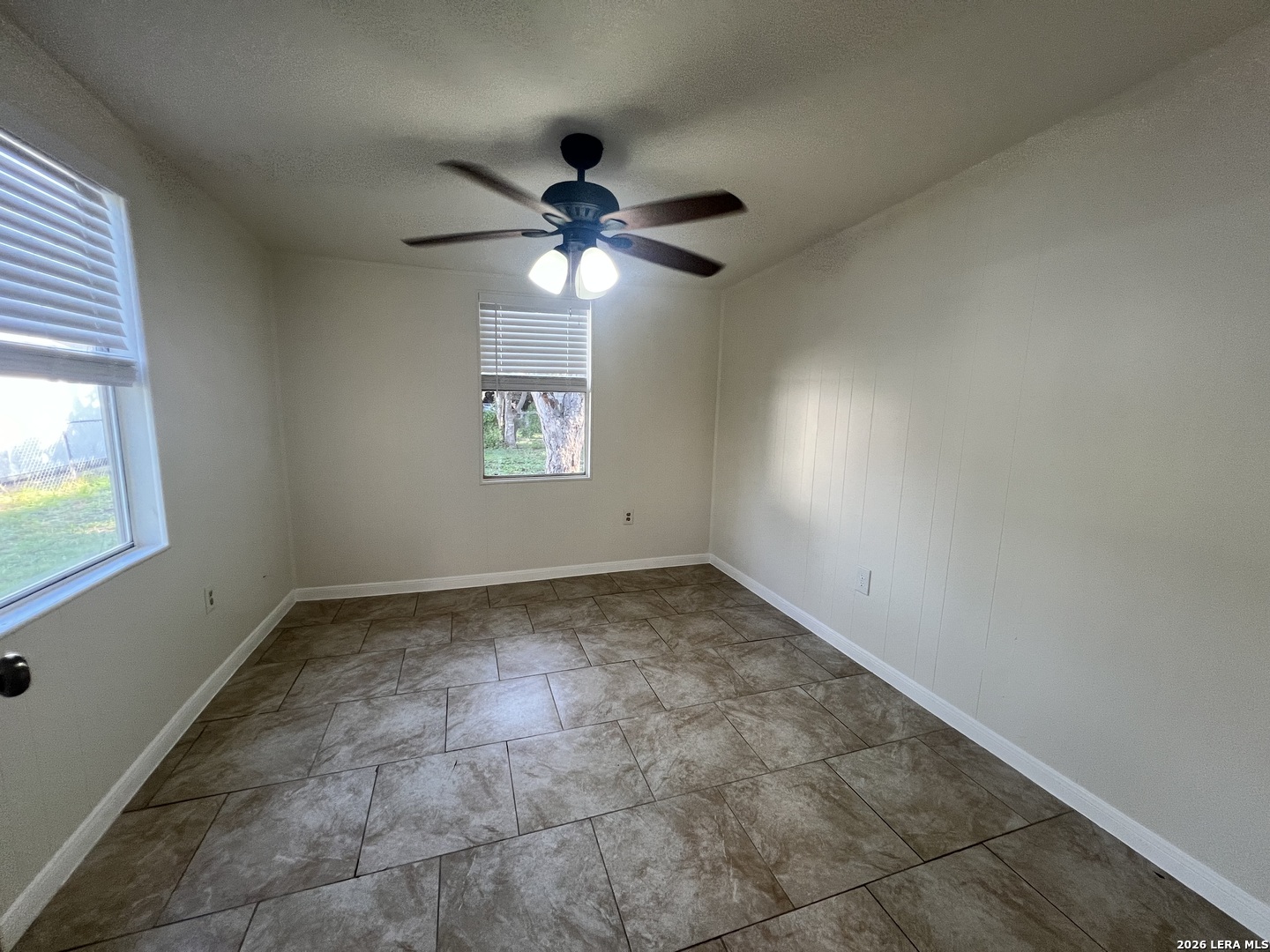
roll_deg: -2.2
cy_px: 476
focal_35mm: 13
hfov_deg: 106.2
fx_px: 477
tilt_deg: -8.7
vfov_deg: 89.9
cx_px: 635
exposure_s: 1/120
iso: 125
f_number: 1.8
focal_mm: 1.57
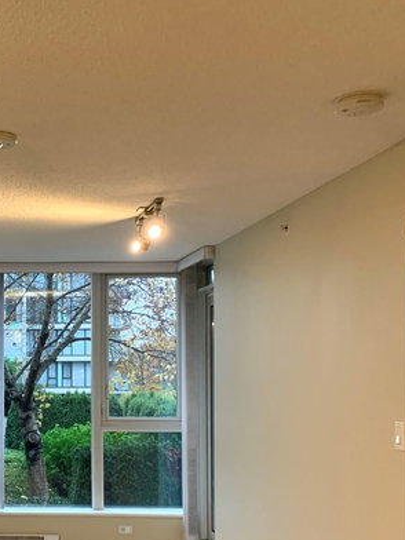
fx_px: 827
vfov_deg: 35.7
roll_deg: +0.3
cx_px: -30
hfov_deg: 25.7
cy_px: 368
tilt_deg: +0.8
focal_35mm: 53
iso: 200
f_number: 1.8
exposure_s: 1/60
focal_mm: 4.25
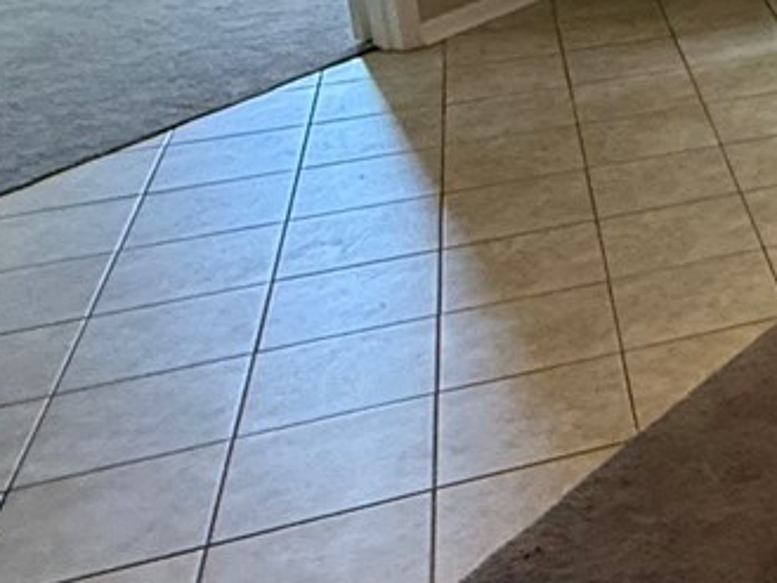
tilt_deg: -18.6
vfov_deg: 20.7
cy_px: -40
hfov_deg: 22.1
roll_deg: +0.0
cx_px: 1252
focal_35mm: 68
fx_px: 1527
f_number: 2.2
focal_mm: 2.22
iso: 320
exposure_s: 1/120
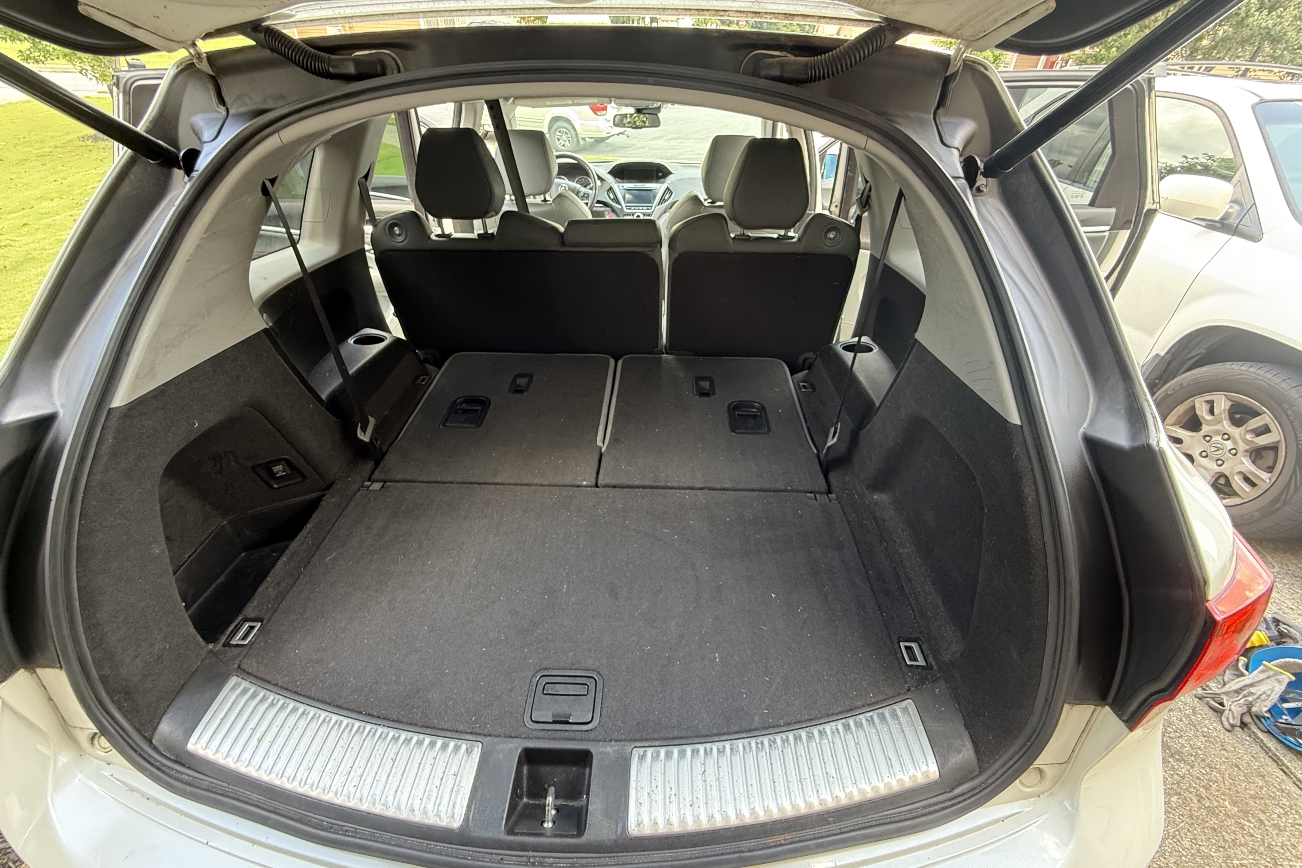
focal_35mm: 15
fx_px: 542
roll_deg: -1.0
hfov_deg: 100.4
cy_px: 424
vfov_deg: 77.3
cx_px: 647
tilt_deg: -36.5
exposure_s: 1/60
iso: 400
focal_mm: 2.22
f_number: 2.2
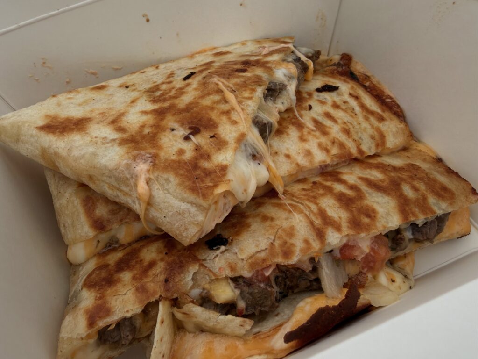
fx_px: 331
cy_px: 180
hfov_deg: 71.6
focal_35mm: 24
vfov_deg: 56.8
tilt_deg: -58.5
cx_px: 239
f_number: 2.2
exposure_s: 1/777
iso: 20
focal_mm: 2.22
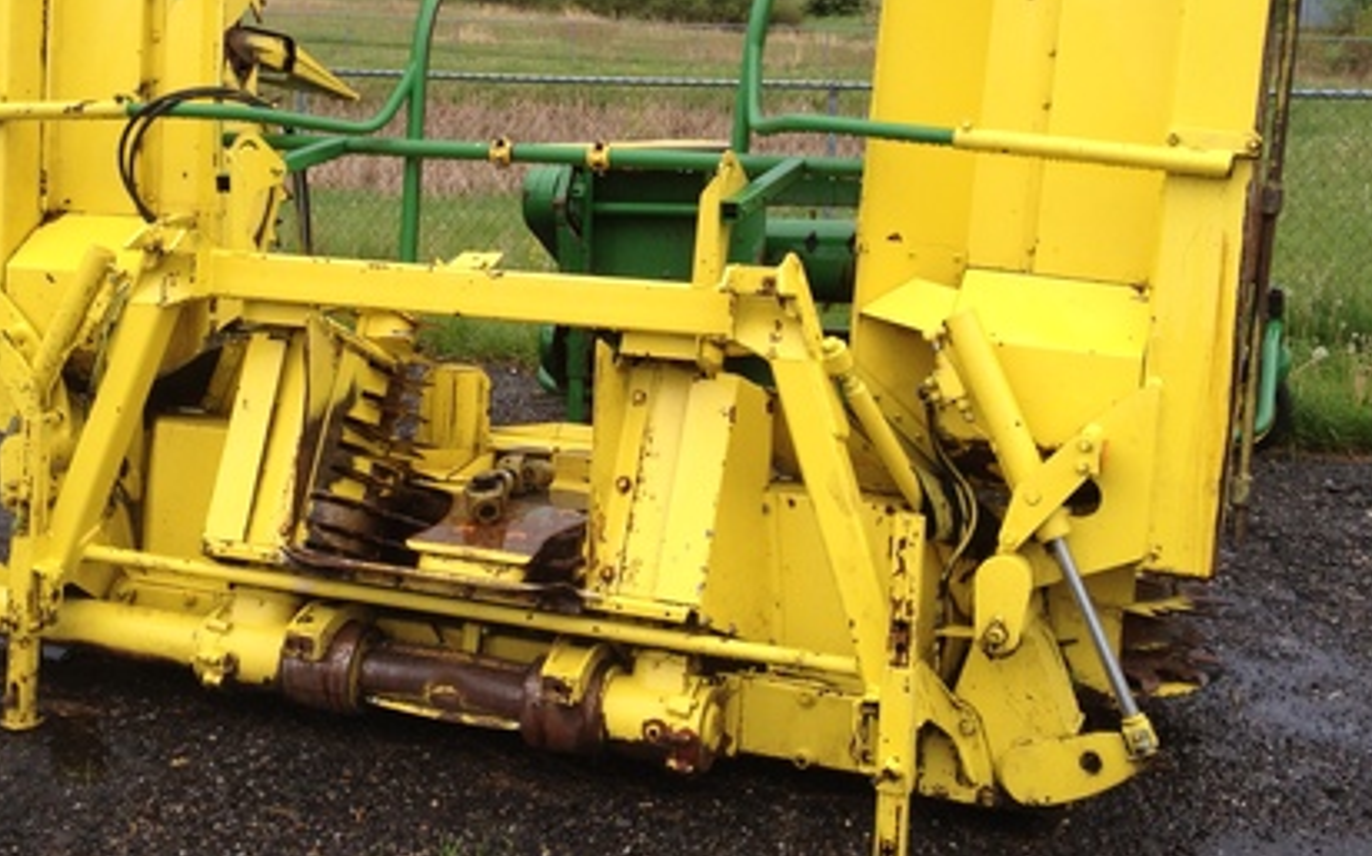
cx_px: 589
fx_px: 1831
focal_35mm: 49
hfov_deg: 41.0
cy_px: 223
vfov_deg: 26.0
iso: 64
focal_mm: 4.28
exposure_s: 1/541
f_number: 2.4
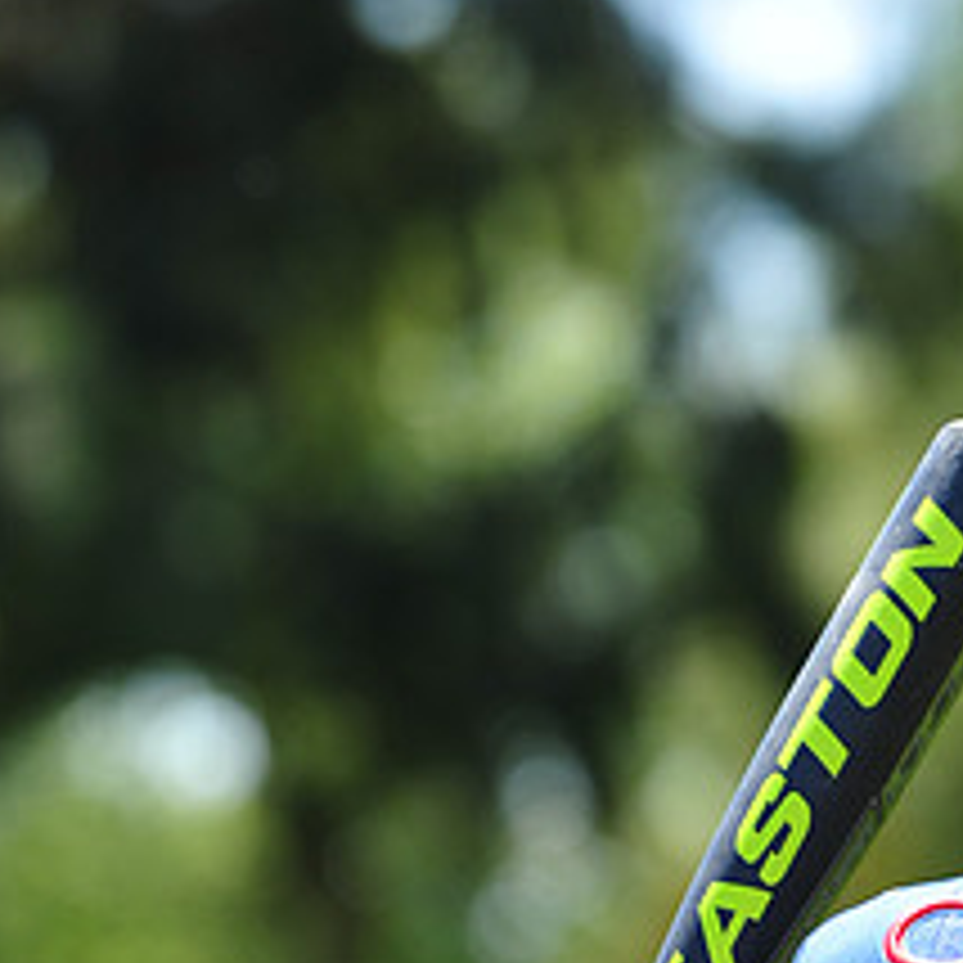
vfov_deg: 4.6
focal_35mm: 379
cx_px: 850
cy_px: 1251
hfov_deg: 4.6
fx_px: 11929
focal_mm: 165
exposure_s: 1/400
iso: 200
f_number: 5.6
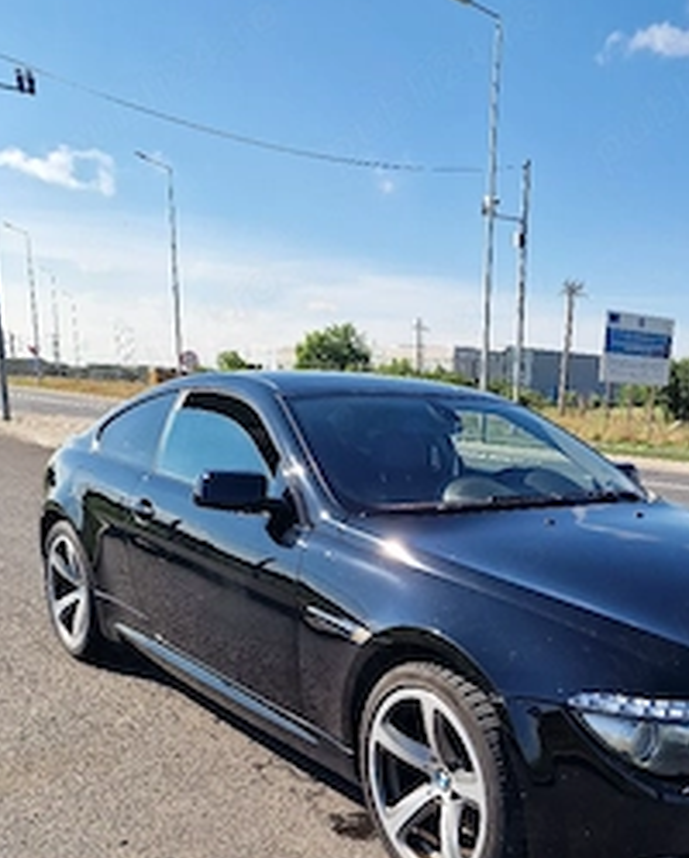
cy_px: 662
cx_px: 503
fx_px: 915
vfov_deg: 48.0
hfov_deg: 40.3
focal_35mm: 36
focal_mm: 6.4
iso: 50
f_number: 1.8
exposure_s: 1/909
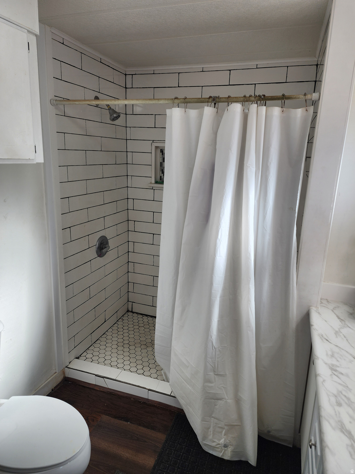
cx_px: 178
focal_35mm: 23
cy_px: 237
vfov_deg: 73.9
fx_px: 314
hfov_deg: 58.9
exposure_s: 1/120
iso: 25
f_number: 1.8
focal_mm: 6.4
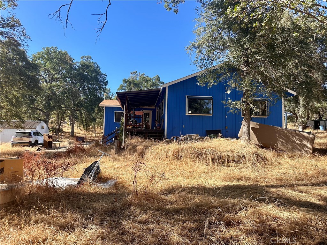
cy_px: 122
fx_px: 227
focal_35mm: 24
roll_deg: -1.7
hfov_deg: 71.6
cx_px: 164
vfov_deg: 56.8
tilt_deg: +5.5
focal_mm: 6.86
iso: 80
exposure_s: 1/1845
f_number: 1.78
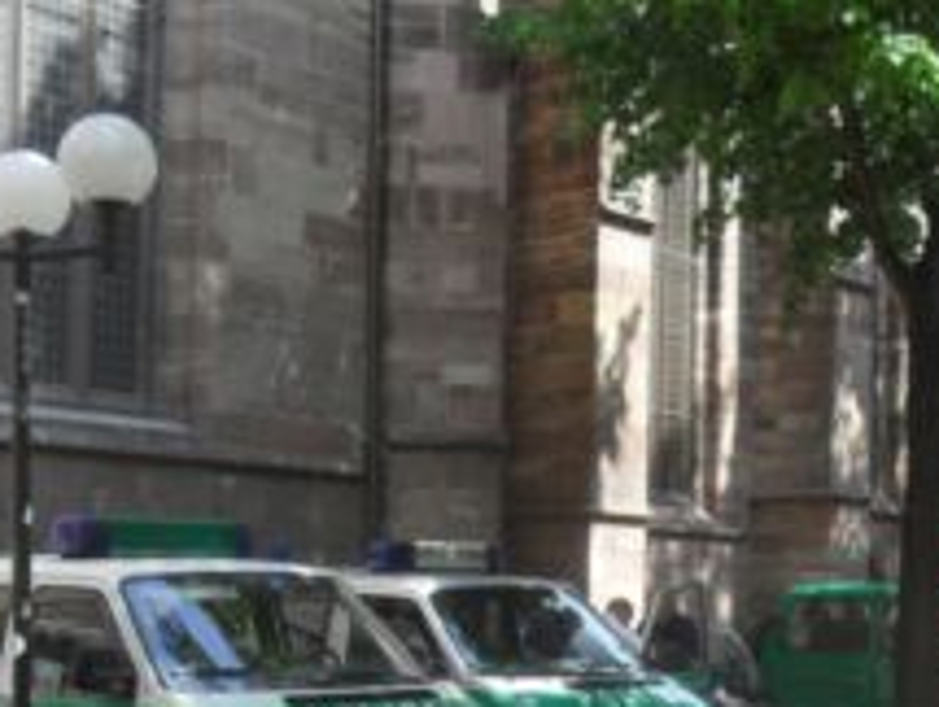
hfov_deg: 29.1
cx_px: 760
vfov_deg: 22.2
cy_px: 620
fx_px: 1766
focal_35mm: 65
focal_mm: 6.3
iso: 100
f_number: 3.2
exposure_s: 1/250
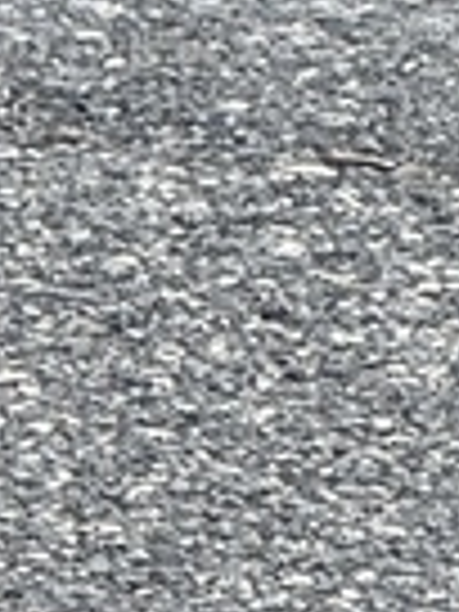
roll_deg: +3.4
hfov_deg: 2.5
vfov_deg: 3.3
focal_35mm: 578
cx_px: -1184
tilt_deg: -8.7
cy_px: -1566
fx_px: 10219
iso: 25
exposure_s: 1/268
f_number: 2.8
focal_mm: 9
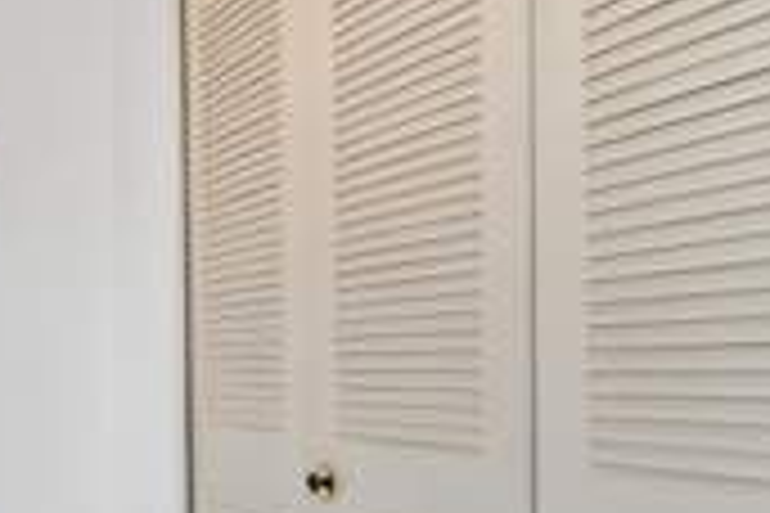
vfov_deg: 29.6
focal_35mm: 45
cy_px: 360
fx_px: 962
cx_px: -284
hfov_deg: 31.2
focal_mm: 16
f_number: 8
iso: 1600
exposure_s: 1/13
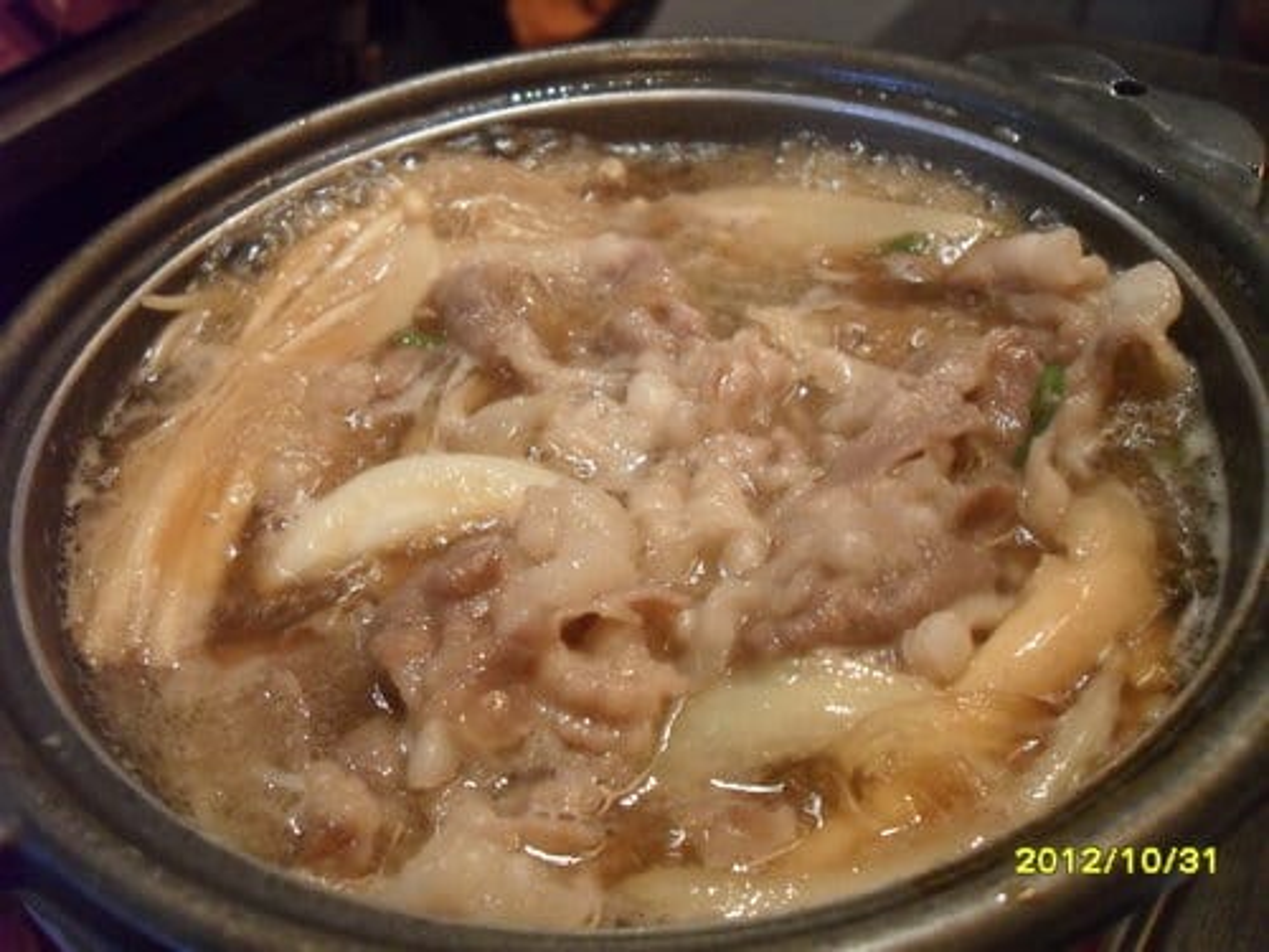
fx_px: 1283
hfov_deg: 52.6
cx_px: 634
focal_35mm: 35
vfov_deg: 40.7
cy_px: 476
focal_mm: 6.2
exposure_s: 1/20
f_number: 2.8
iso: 400
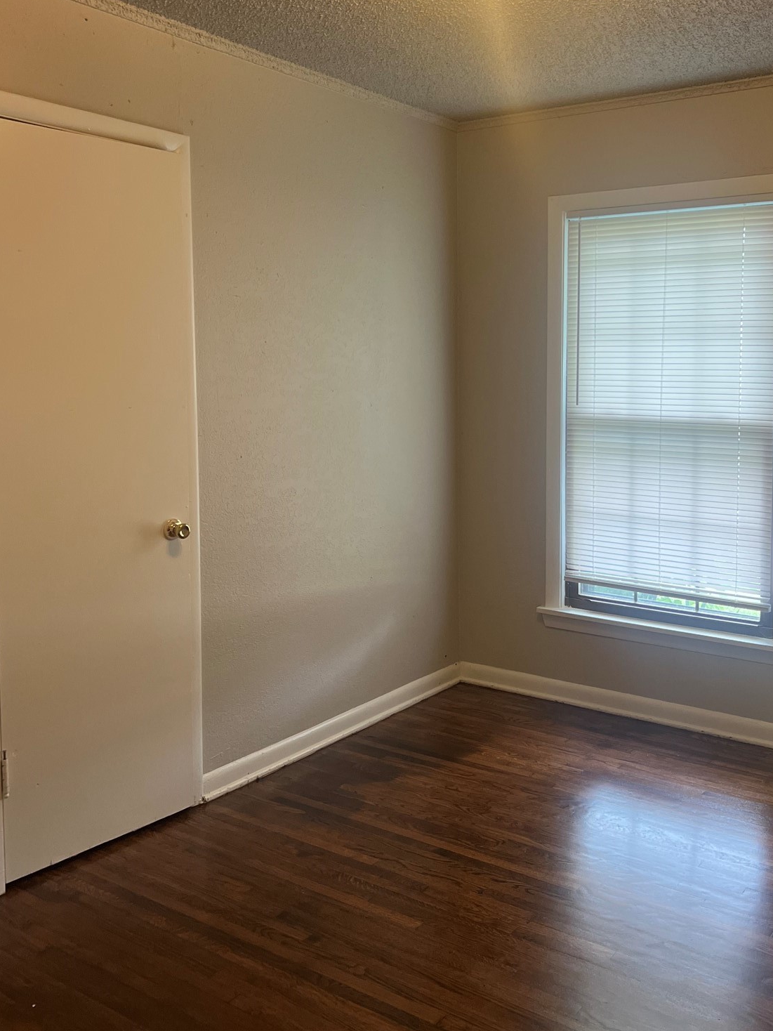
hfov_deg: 41.4
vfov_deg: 53.8
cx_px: 491
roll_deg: +0.2
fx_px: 1012
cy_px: 446
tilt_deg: -4.0
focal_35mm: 34
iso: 125
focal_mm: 5.7
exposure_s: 1/120
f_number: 1.5
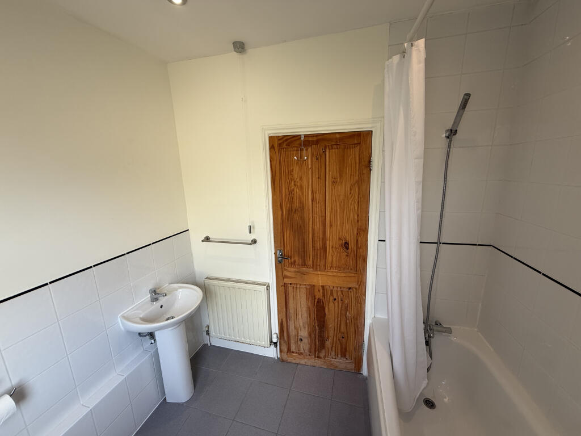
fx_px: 235
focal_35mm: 14
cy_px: 218
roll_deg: +1.9
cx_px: 290
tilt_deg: -12.6
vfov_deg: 85.7
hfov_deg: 102.1
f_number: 2.2
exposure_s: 1/121
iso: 125
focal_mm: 2.22
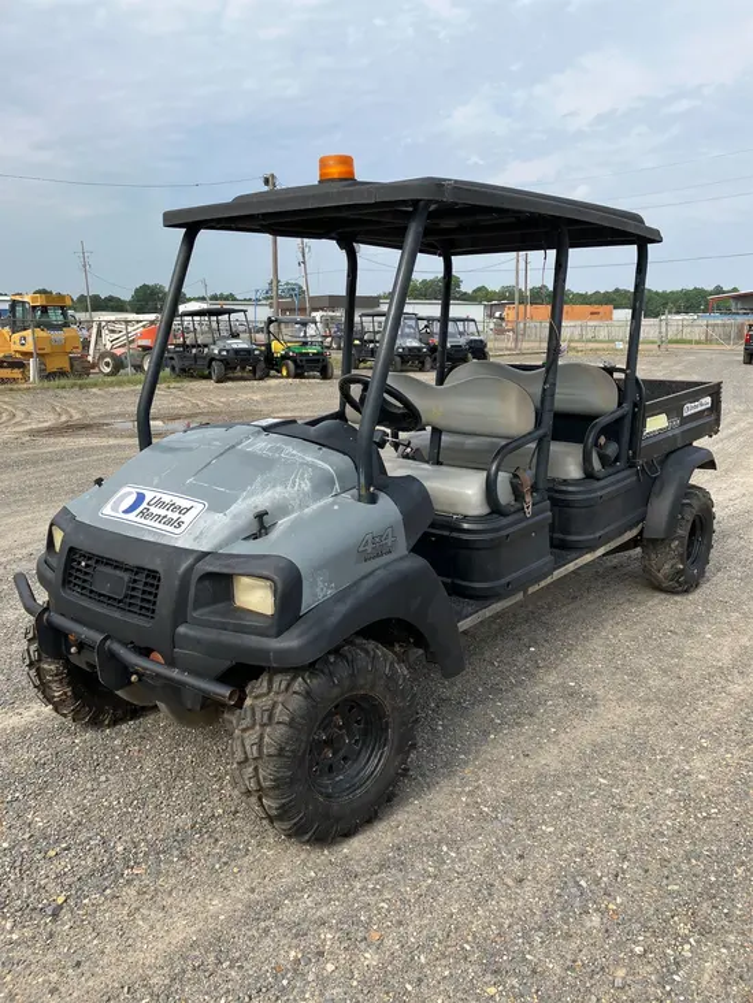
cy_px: 502
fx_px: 812
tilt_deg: -11.9
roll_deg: +0.8
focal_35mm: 28
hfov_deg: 49.8
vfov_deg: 63.4
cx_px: 376
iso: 32
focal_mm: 3.99
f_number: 1.8
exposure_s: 1/1621
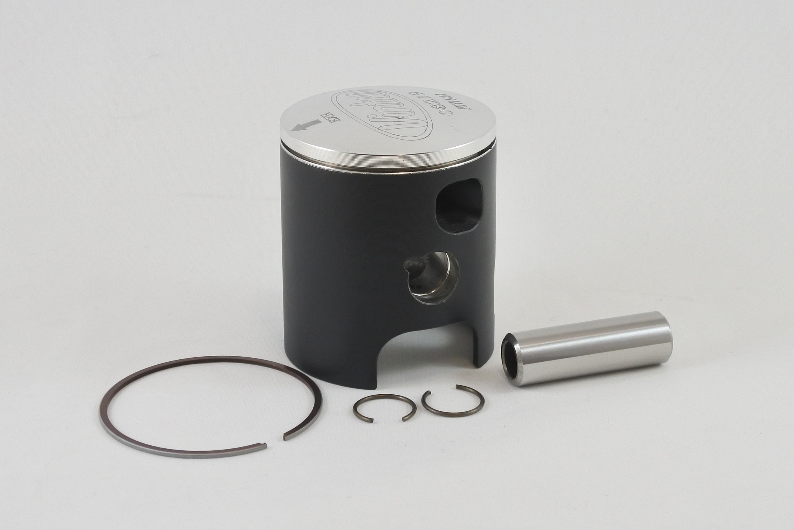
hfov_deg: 41.1
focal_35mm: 48
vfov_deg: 28.1
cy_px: 265
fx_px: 1059
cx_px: 397
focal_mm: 18
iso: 400
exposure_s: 1/160
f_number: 4.5
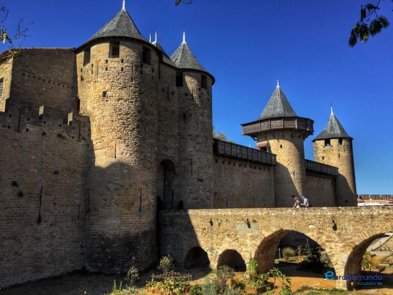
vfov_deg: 48.2
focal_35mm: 29
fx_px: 329
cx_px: 196
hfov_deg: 61.7
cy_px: 148
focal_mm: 4.15
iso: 32
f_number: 2.2
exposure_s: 1/1199
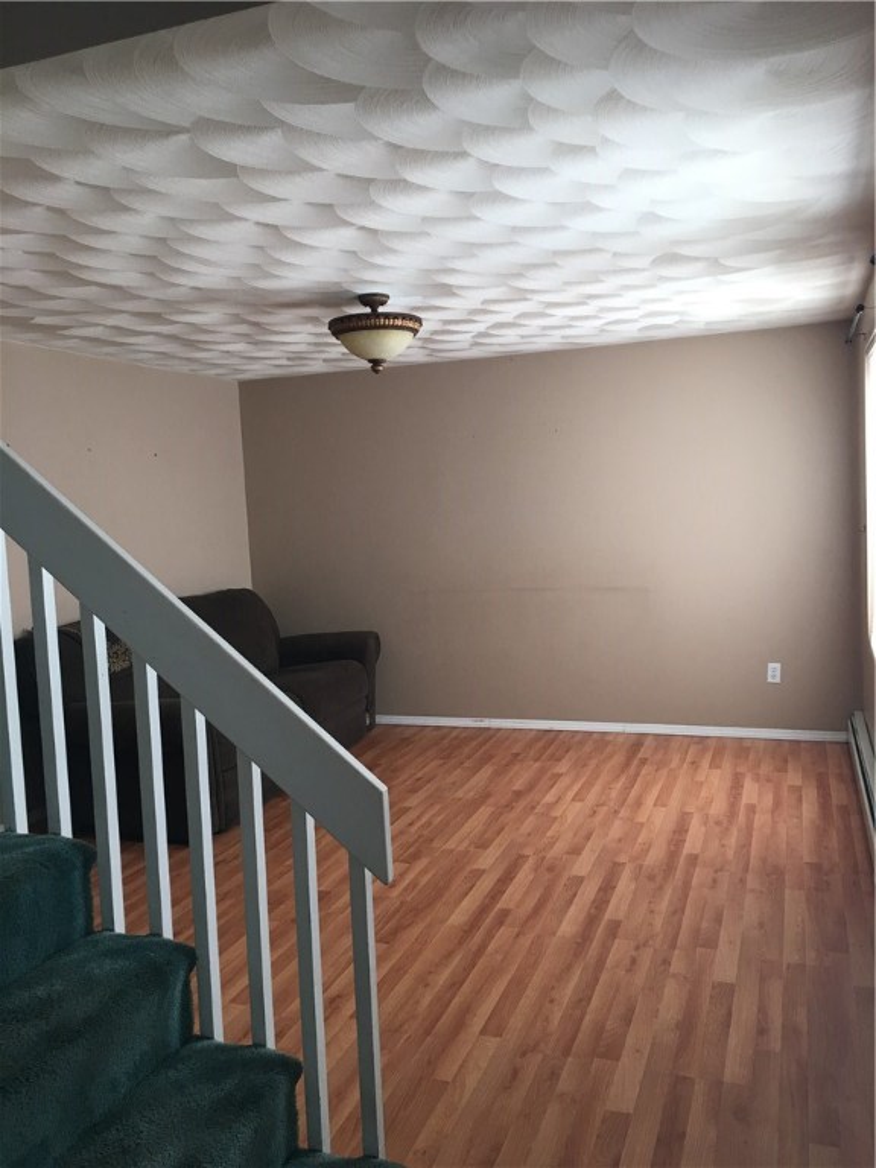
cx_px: 438
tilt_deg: -5.2
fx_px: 979
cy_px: 584
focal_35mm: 29
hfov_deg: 48.2
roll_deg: +3.6
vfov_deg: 61.7
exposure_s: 1/33
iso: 32
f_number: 2.2
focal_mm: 4.15
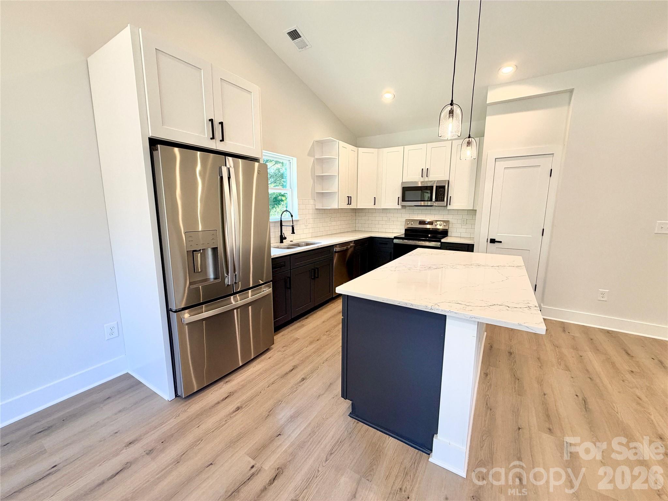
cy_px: 250
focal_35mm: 14
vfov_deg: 85.7
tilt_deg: -9.4
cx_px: 334
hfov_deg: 102.1
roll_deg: -0.5
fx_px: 270
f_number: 2.2
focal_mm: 2.22
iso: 200
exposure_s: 1/120
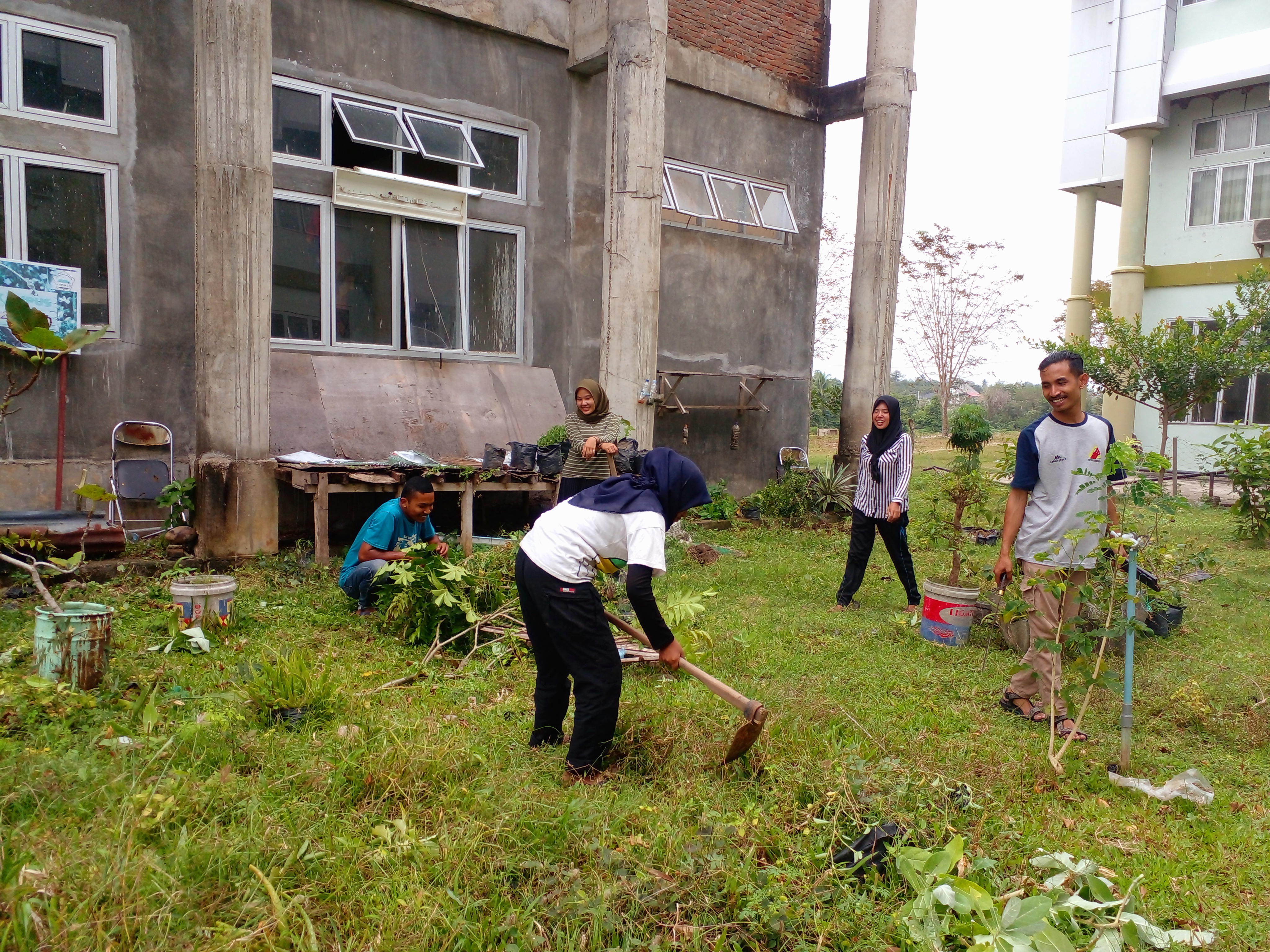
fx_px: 991
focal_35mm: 27
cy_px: 476
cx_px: 635
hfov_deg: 65.3
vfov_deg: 51.4
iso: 40
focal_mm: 3.6
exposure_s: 1/345
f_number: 1.9
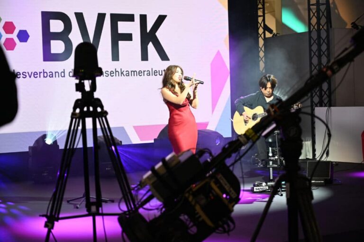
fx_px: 707
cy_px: 121
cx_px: 182
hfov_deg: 28.9
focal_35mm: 70
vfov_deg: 19.4
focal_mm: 70
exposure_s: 1/125
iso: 720
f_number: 4
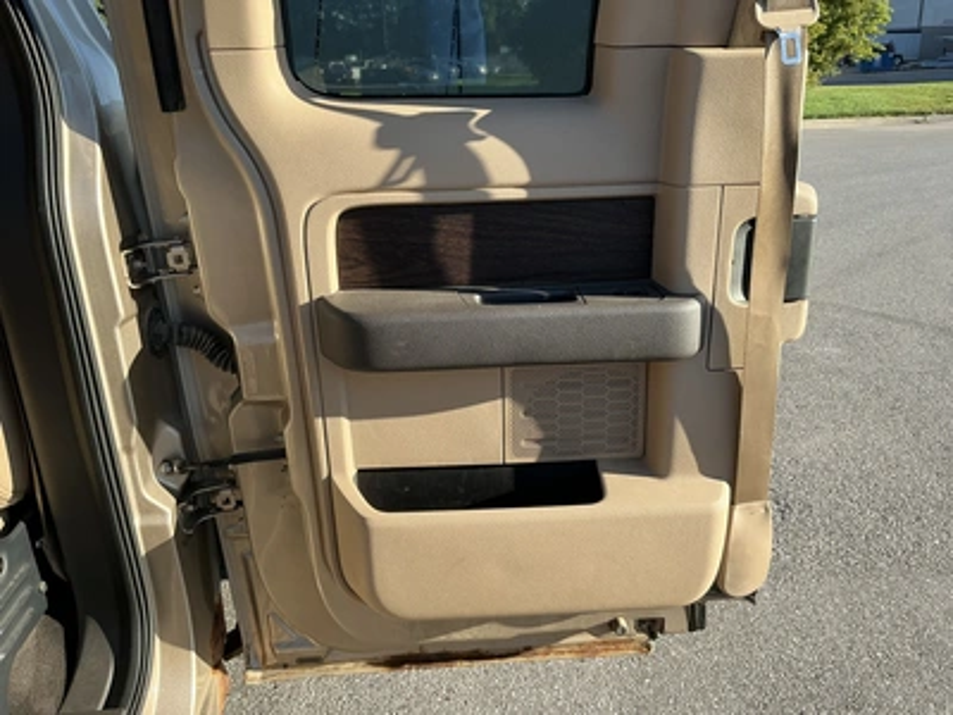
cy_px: 358
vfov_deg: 49.7
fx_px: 771
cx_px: 476
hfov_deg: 63.4
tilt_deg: -20.5
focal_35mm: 28
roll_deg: +3.2
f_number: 1.8
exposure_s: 1/422
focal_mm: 3
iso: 25
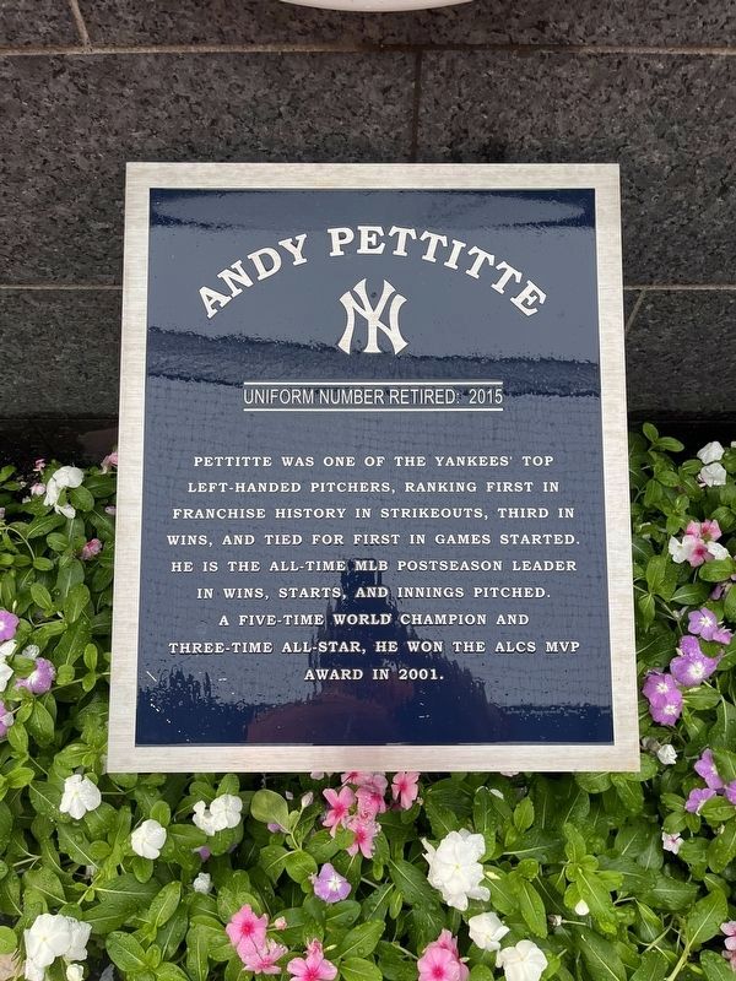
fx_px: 737
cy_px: 490
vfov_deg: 67.3
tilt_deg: -63.9
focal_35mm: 26
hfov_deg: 53.1
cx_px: 368
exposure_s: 1/121
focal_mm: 5.1
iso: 80
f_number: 1.6
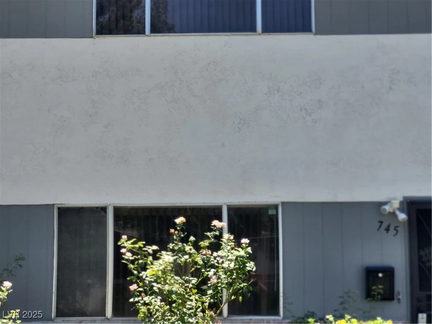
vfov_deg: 19.4
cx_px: 216
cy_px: 162
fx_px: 948
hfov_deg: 25.7
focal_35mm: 76
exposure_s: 1/377
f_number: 2.4
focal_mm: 7.12
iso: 25
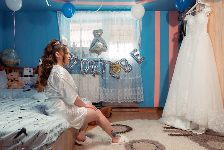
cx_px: 112
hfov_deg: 67.4
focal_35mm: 27
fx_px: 168
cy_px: 75
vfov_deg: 48.0
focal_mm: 27
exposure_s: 1/200
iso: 1600
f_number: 2.8
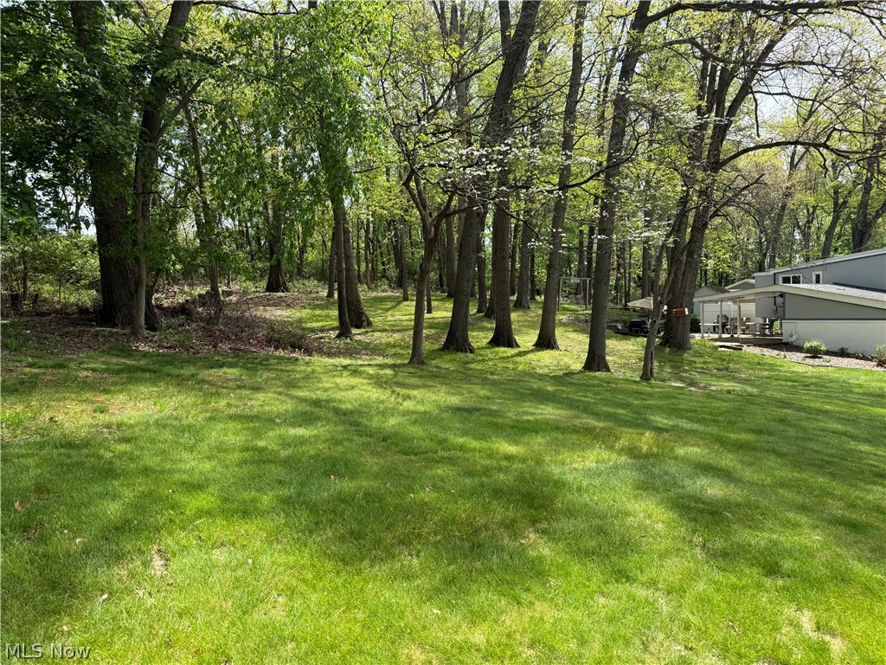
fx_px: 614
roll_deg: +0.5
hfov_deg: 71.6
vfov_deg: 56.8
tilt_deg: -0.6
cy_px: 332
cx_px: 443
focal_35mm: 24
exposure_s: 1/1585
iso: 100
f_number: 1.78
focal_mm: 6.76
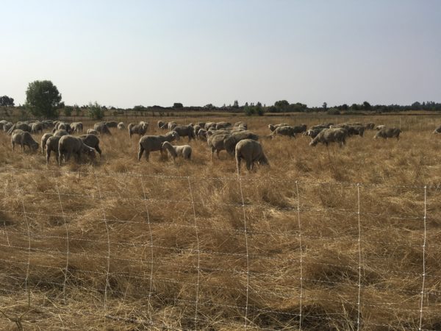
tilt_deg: -8.0
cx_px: 220
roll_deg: +0.6
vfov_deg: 48.2
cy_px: 166
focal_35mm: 29
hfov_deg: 61.7
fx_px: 369
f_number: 2.2
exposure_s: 1/3344
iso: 25
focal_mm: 4.15
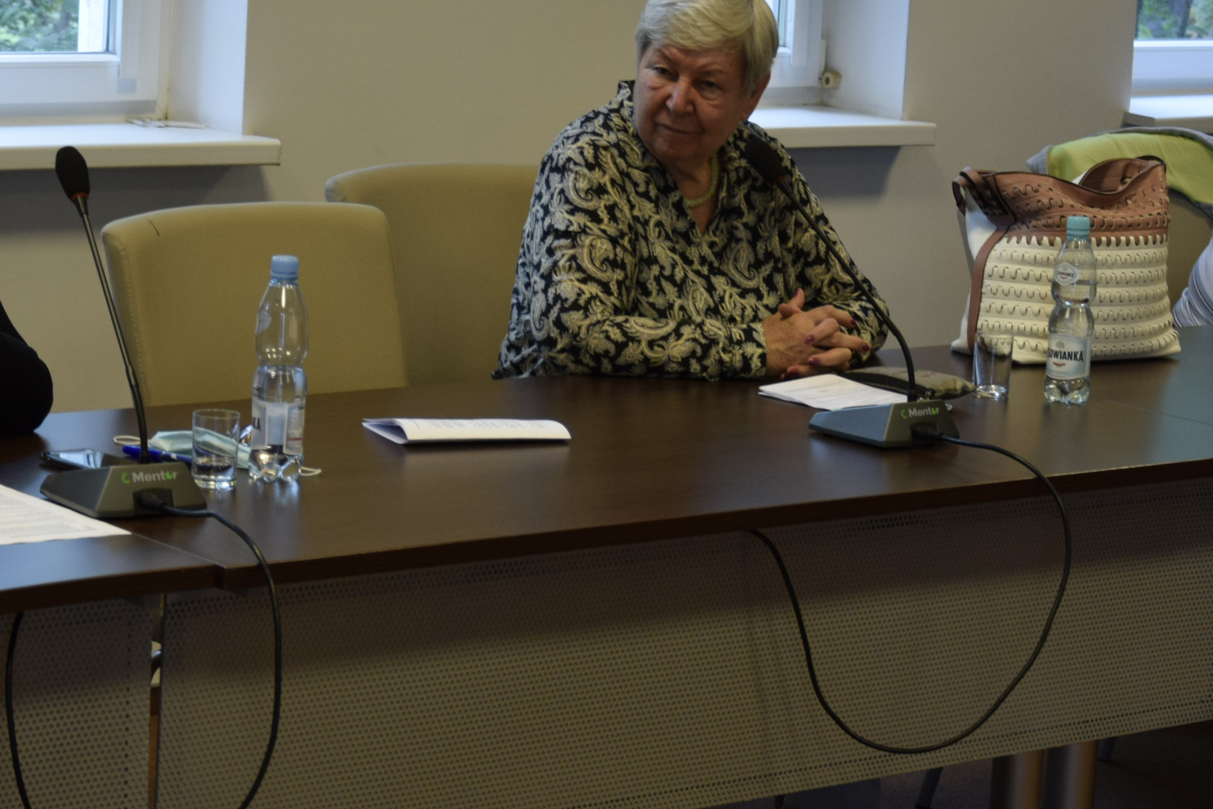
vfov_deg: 13.0
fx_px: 3539
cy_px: 282
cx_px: 534
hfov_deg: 19.4
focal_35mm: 105
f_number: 4.5
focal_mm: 38
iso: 640
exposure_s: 1/60
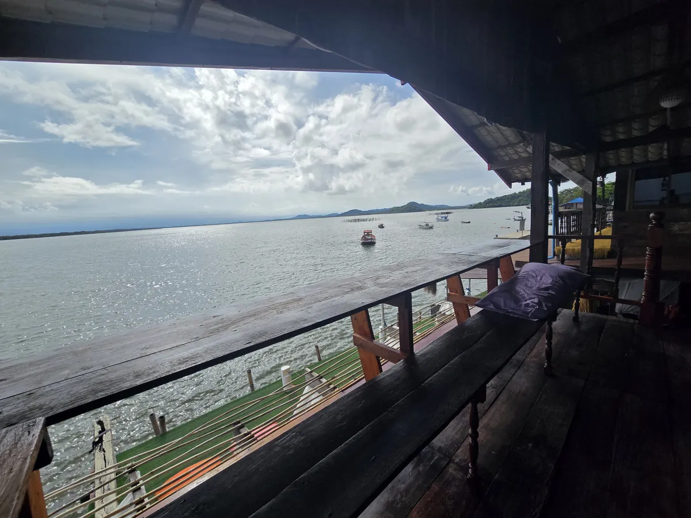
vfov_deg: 89.9
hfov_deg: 106.2
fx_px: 260
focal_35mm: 13
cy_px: 259
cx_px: 346
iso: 50
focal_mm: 2.2
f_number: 2.2
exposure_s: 1/4032
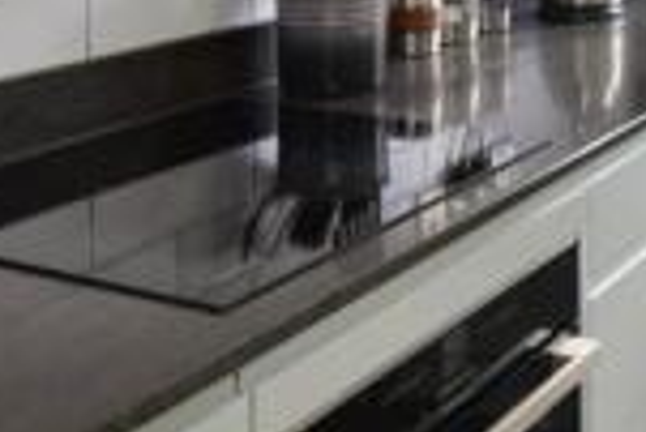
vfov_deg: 18.7
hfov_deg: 29.2
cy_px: -199
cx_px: 620
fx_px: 1167
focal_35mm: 65
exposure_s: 1/20
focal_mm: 10
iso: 400
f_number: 11
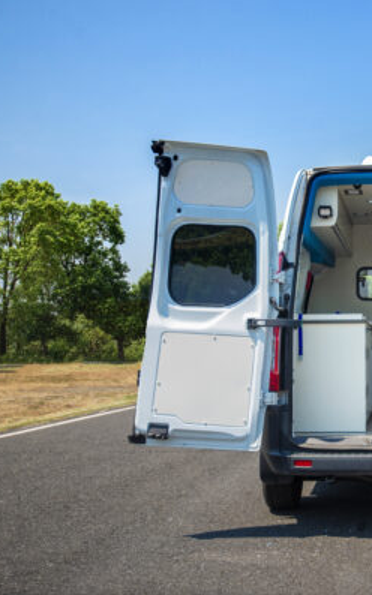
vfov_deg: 37.5
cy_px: 298
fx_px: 876
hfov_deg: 22.5
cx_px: 417
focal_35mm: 54
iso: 100
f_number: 4.5
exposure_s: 1/800
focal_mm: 35
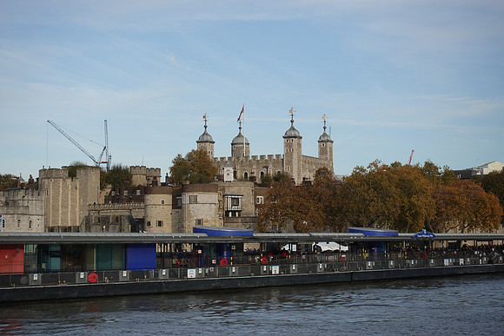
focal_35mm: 70
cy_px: 168
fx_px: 980
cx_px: 252
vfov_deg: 19.5
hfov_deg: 28.8
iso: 125
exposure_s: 1/640
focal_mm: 25.7
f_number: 4
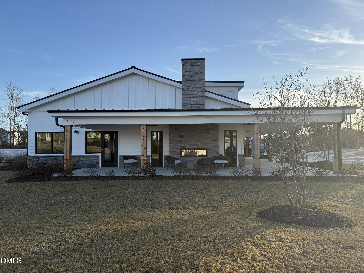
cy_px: 136
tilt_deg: +2.9
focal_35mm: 24
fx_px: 252
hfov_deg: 71.6
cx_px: 182
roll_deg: -0.2
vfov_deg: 56.8
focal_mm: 6.76
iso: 80
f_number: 1.78
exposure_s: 1/2169
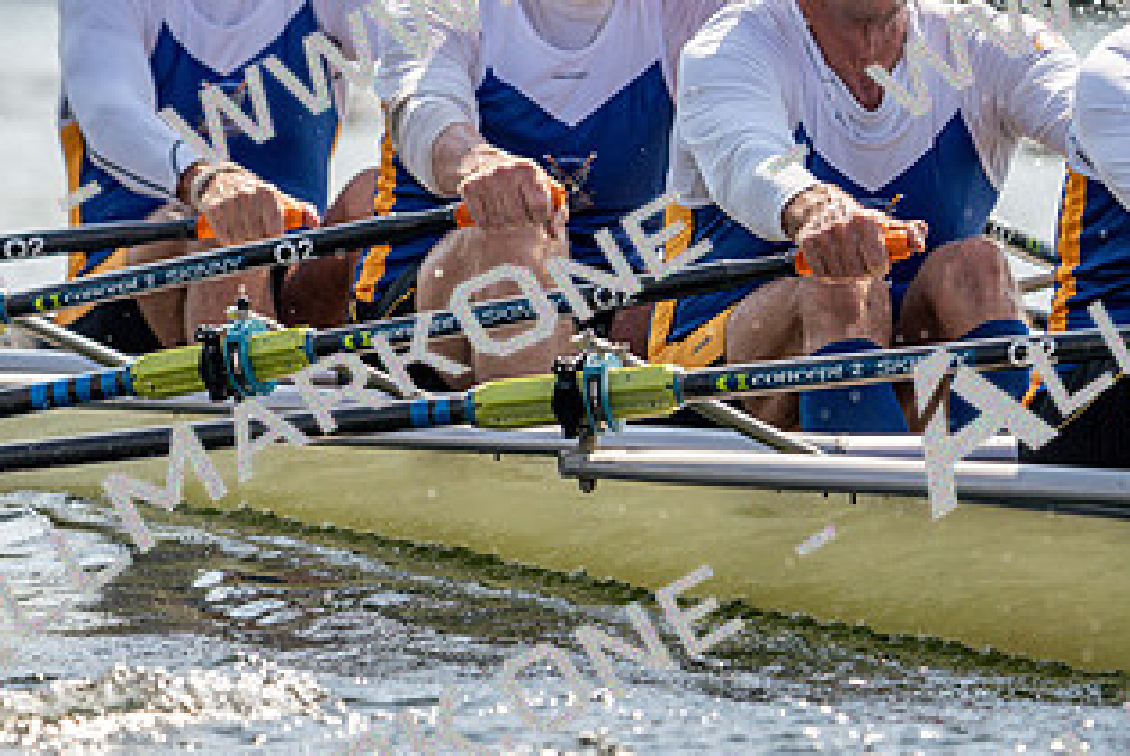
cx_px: 605
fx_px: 18096
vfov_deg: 2.4
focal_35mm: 576
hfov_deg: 3.6
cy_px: 178
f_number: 6.3
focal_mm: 312
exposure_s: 1/1600
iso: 250
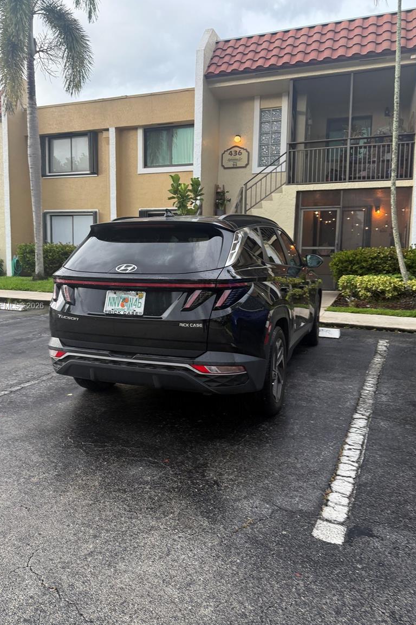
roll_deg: -2.4
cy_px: 307
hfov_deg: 49.5
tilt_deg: -3.6
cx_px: 187
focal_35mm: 26
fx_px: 451
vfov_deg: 69.4
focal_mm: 6.76
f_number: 1.78
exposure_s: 1/179
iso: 125
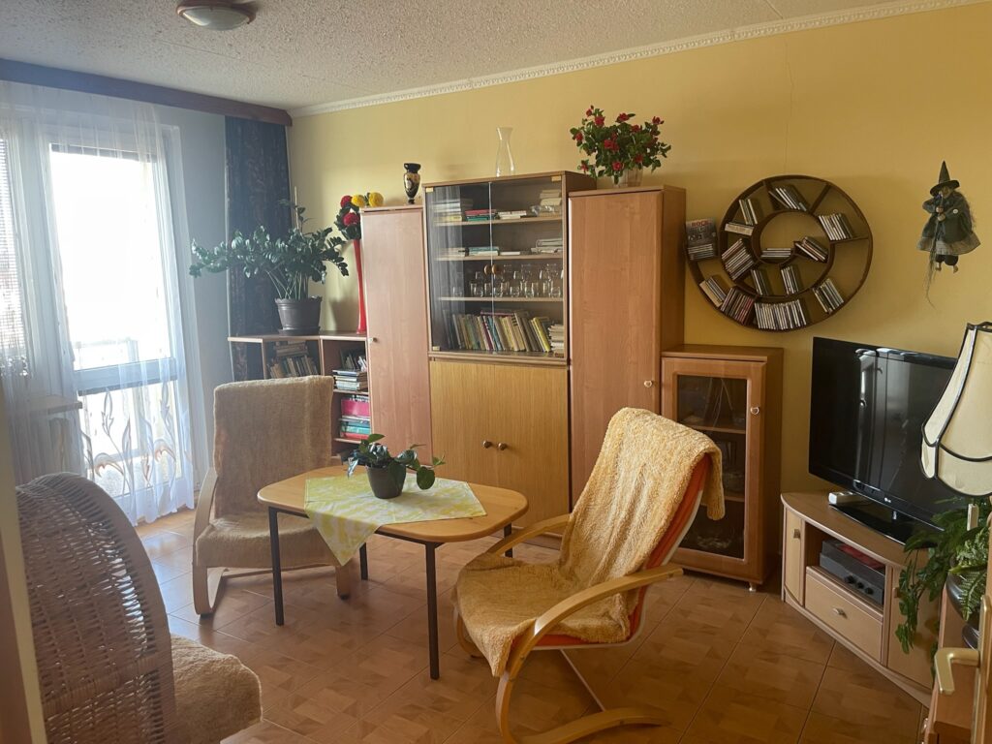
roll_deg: +2.1
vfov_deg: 54.9
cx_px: 496
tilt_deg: -8.7
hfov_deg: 69.4
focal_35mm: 25
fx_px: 716
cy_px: 372
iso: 125
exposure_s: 1/50
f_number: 1.6
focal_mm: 5.1
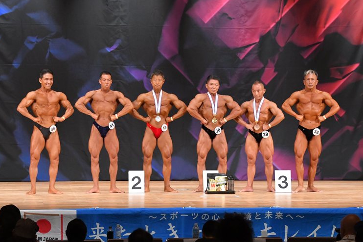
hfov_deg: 12.5
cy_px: 116
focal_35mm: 164
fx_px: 1653
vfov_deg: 8.4
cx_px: 178
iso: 6400
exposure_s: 1/400
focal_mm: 105
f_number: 5.6
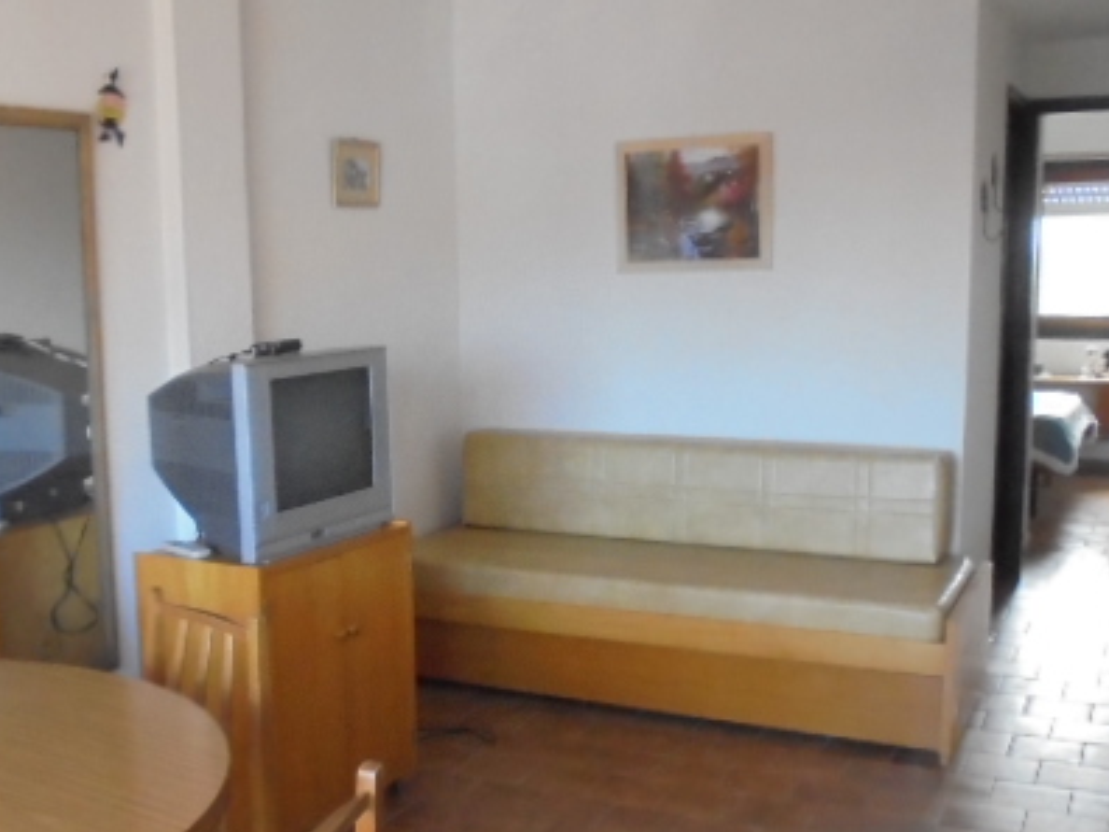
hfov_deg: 44.5
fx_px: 1346
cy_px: 485
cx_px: 423
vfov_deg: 34.3
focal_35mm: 42
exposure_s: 1/125
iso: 640
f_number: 3.5
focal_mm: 4.6
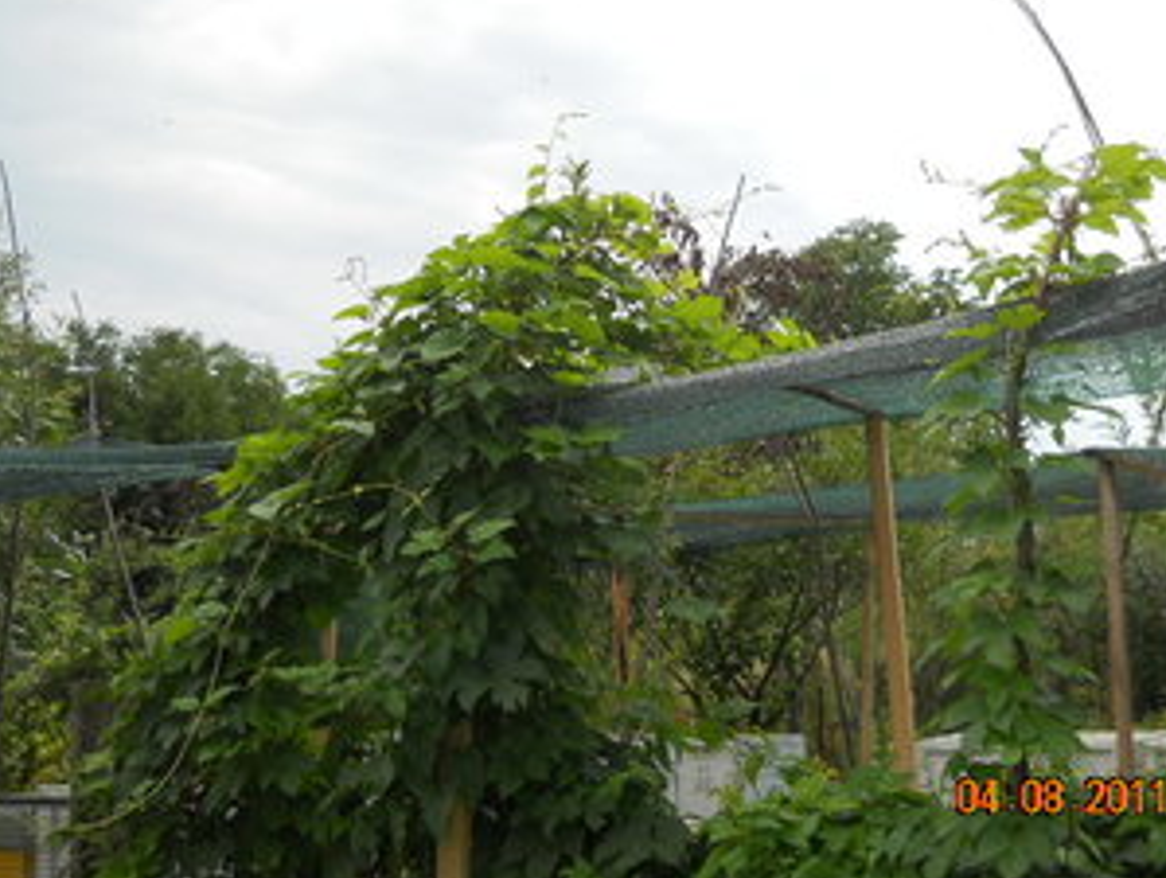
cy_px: 392
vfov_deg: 30.3
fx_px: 1619
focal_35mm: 48
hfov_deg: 39.5
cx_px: 671
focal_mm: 6.72
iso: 80
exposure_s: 1/200
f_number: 5.5
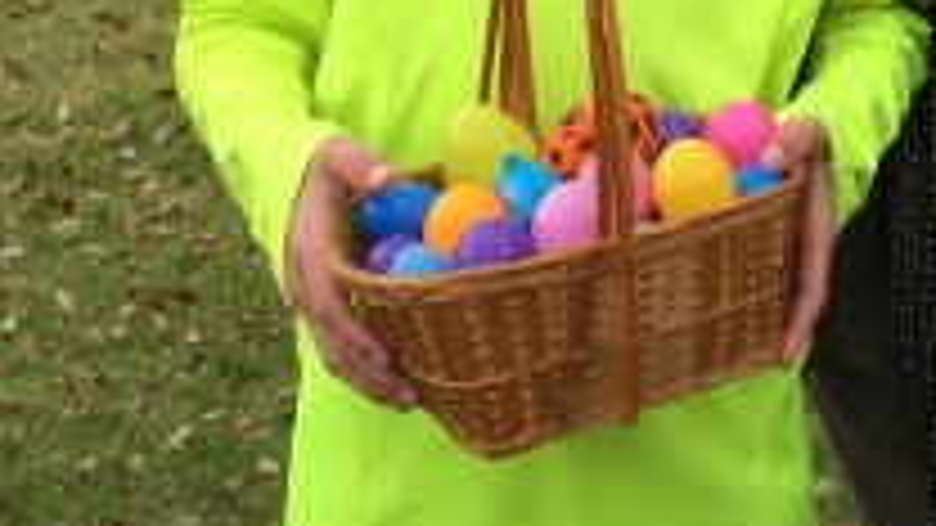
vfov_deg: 11.5
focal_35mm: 97
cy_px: -450
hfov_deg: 21.3
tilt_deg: -4.1
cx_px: 927
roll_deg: -0.9
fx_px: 2407
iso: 32
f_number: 2.2
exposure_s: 1/306
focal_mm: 4.15
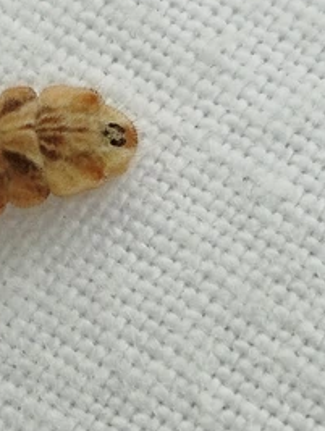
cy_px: 221
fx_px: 987
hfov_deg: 18.1
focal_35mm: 79
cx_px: -24
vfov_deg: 24.7
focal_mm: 5.31
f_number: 1.7
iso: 50
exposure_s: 1/100
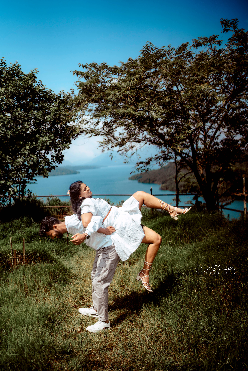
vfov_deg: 54.4
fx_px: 362
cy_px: 186
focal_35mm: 35
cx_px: 124
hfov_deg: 37.9
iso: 100
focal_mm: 35
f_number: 1.4
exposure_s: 1/8000
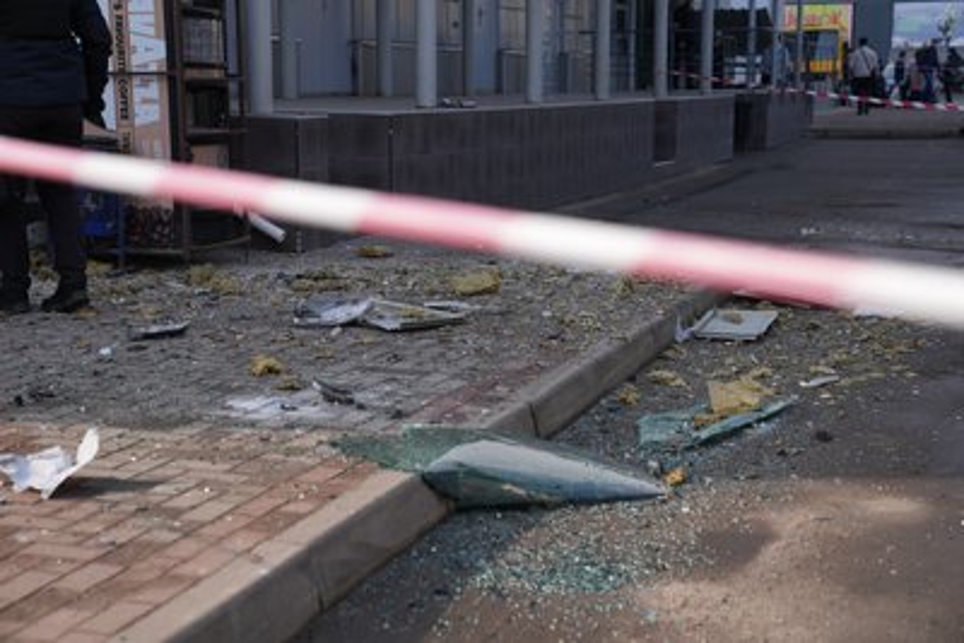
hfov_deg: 30.5
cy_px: 322
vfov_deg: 20.6
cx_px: 482
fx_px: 1768
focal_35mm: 66
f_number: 4
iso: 125
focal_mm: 66
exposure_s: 1/500
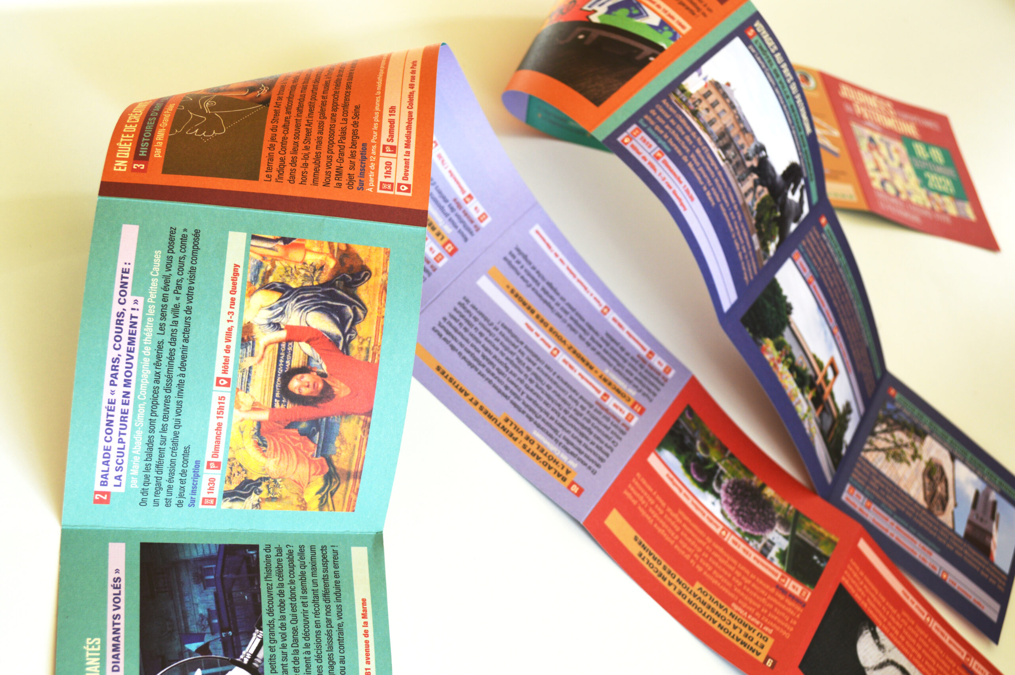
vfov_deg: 28.0
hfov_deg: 41.1
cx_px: 508
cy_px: 338
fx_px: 1352
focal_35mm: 48
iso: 140
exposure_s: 1/125
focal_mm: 32
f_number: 5.6
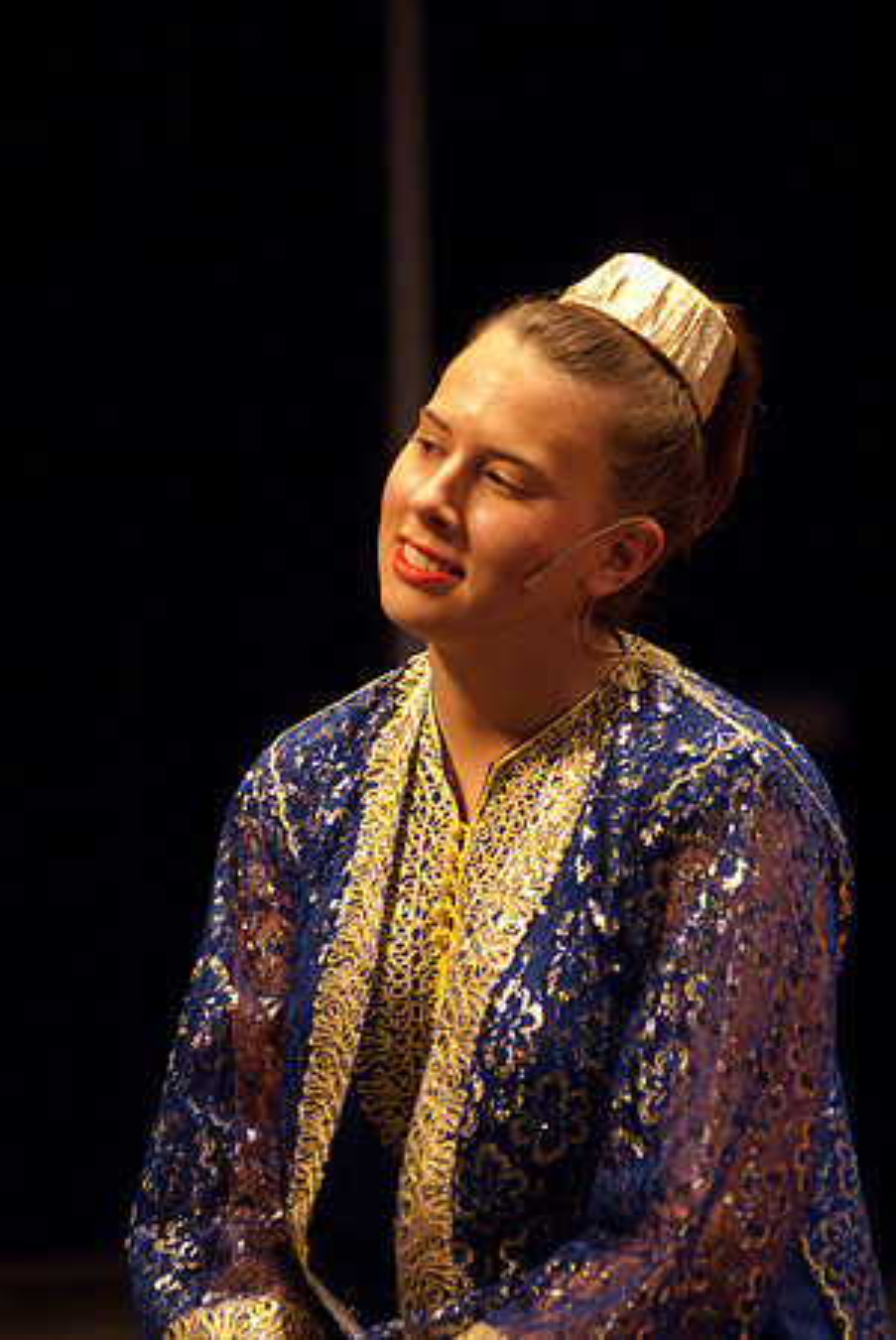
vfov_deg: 6.9
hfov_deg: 4.6
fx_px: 11173
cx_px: 448
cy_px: 670
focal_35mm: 300
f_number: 2.8
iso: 1000
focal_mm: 200
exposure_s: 1/125
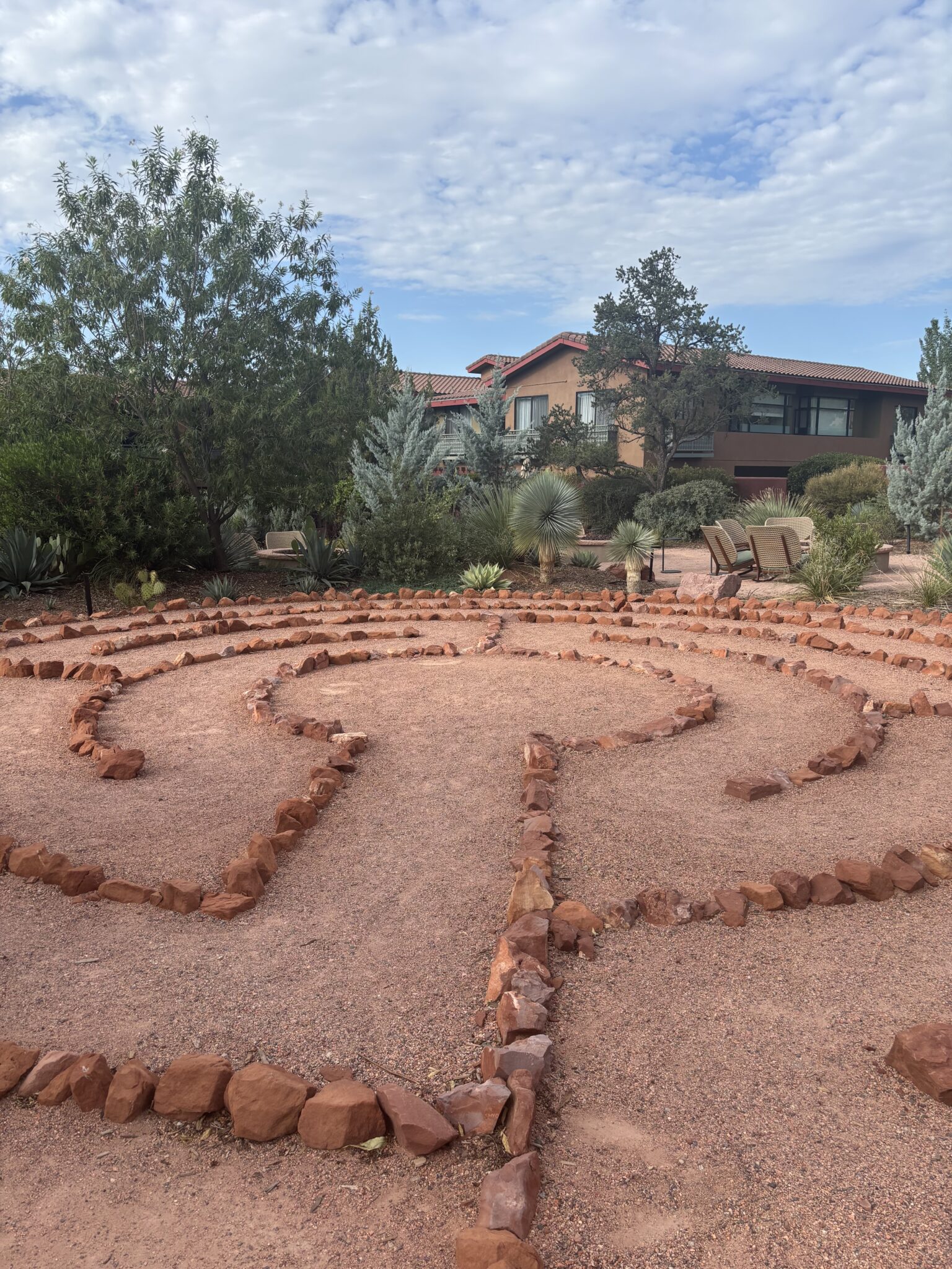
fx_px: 953
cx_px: 476
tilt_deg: -11.8
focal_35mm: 26
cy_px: 634
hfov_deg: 53.1
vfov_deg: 67.3
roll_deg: -0.7
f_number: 1.6
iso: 50
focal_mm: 5.96
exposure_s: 1/2193
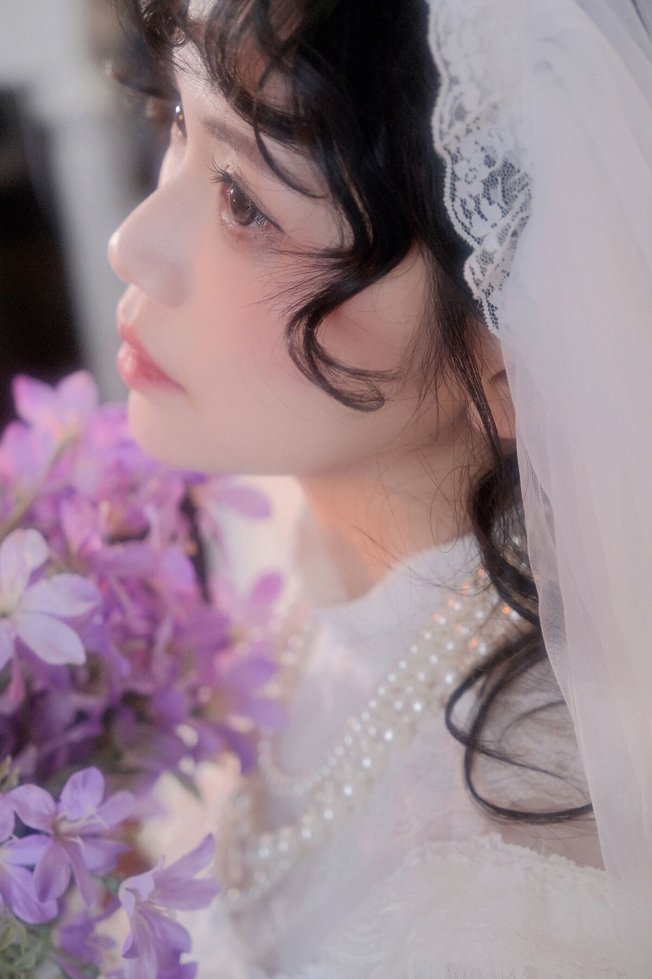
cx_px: 326
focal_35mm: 68
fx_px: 1847
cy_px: 490
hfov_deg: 20.0
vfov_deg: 29.7
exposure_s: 1/125
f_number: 2.8
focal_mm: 45.5
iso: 500
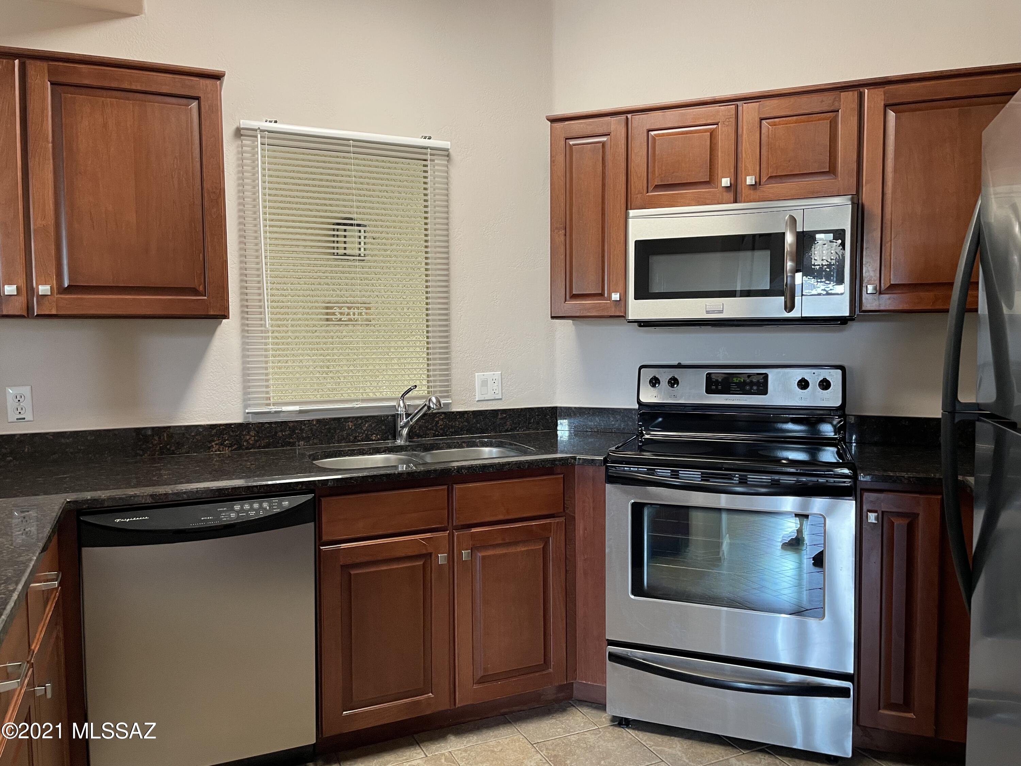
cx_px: 510
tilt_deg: -3.4
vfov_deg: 53.1
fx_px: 767
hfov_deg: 67.3
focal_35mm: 26
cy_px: 383
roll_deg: +0.8
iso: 100
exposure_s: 1/60
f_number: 1.6
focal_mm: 4.2
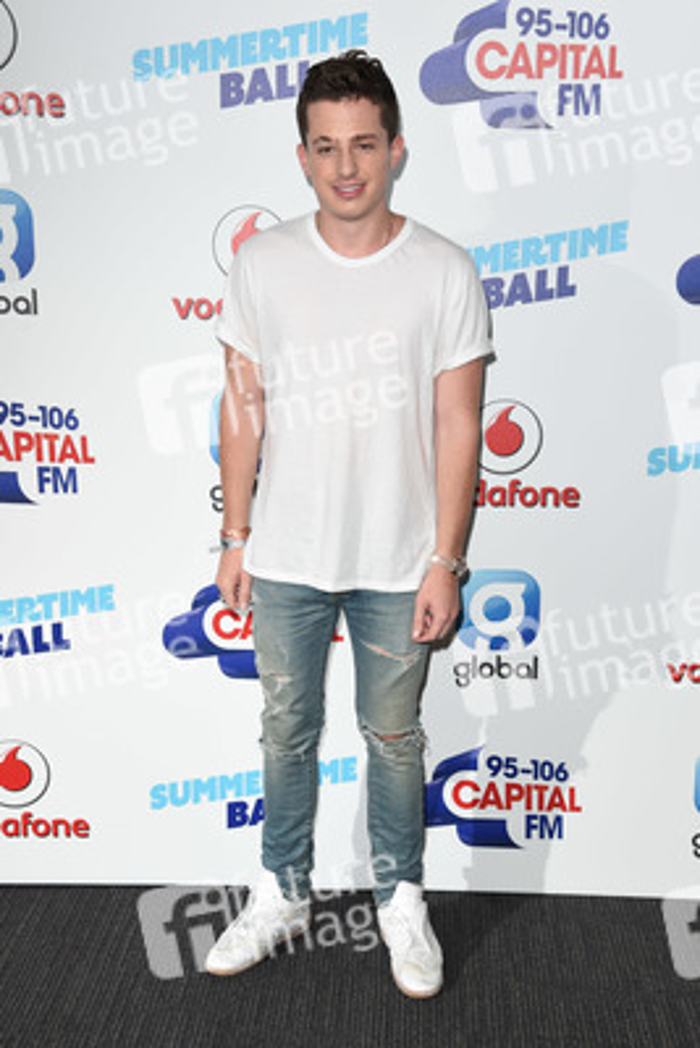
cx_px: 350
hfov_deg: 28.1
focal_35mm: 48
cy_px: 524
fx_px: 1399
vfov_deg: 41.1
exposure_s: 1/250
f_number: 5.6
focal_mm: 48
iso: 800
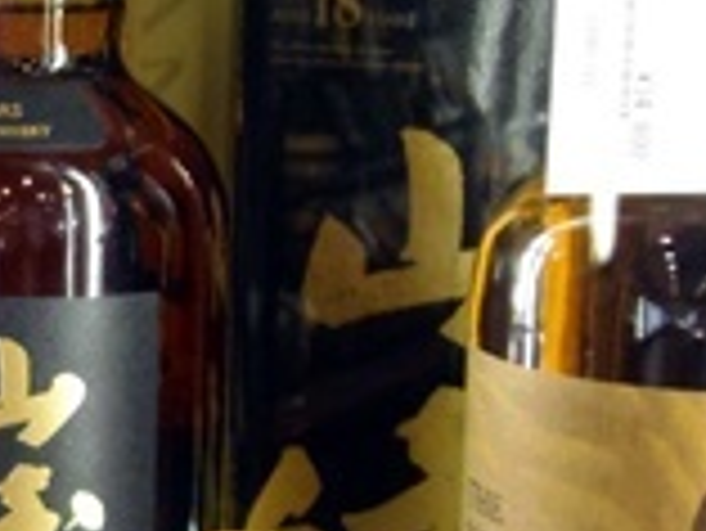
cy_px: 403
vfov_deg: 11.1
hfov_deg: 14.3
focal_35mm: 134
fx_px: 2735
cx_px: -112
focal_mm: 7.8
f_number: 3.6
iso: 400
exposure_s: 1/15
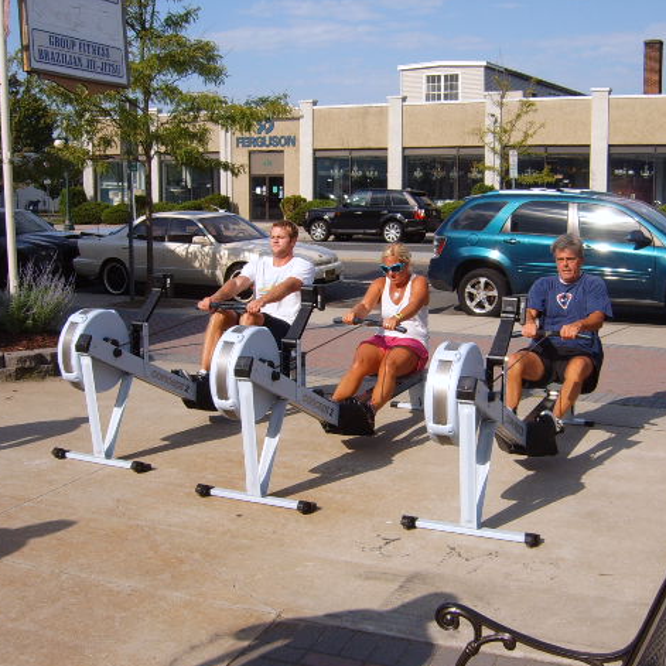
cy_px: 337
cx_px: 363
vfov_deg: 40.0
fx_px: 914
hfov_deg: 40.0
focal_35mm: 42
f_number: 5.8
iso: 50
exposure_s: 1/500
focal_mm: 5.8
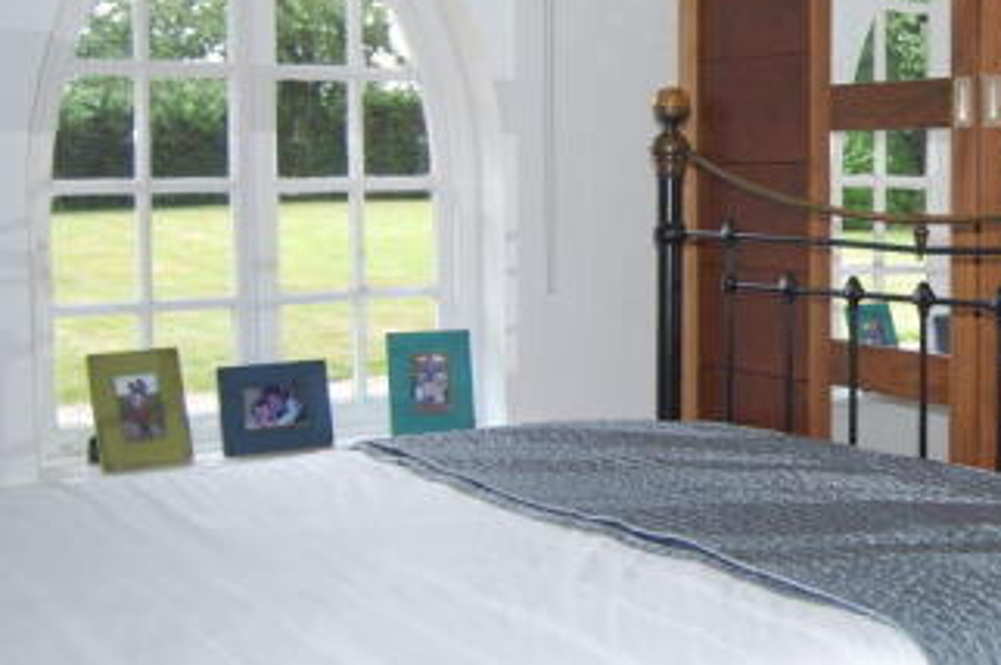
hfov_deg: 34.6
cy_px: 186
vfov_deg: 24.4
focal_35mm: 55
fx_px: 1528
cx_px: 870
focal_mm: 18
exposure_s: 1/60
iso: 200
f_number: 3.5
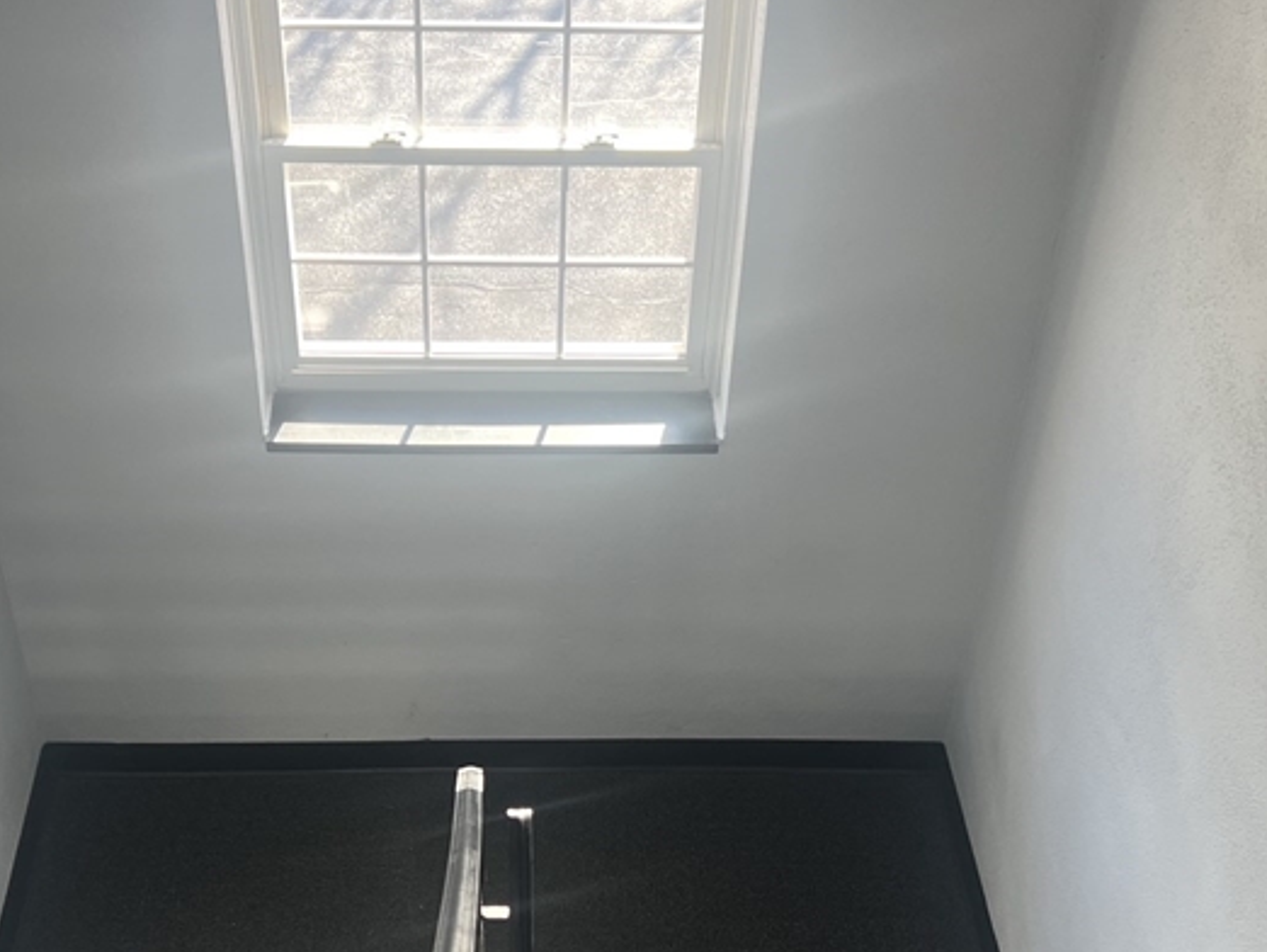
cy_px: 695
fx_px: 1868
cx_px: 556
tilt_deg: -43.2
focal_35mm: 51
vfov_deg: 28.2
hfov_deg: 37.4
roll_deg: +0.1
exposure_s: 1/166
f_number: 1.5
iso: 50
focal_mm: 5.7
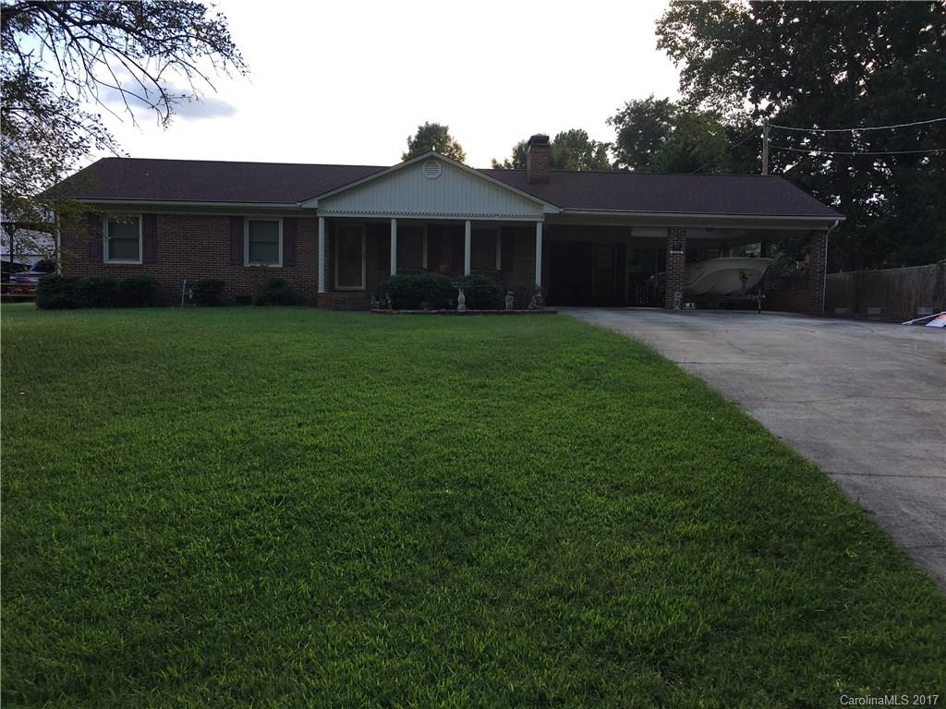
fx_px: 793
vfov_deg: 48.2
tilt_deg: -3.8
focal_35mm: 29
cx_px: 473
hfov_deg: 61.7
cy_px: 354
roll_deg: -1.1
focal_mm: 4.15
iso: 25
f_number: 2.2
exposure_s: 1/204
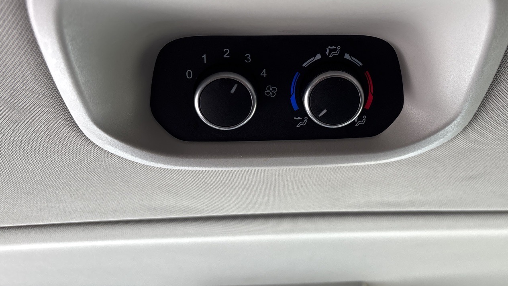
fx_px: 579
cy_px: 49
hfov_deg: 46.9
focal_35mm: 43
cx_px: 318
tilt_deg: +30.3
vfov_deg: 27.1
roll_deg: +4.2
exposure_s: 1/121
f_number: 1.6
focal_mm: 5.96
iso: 100
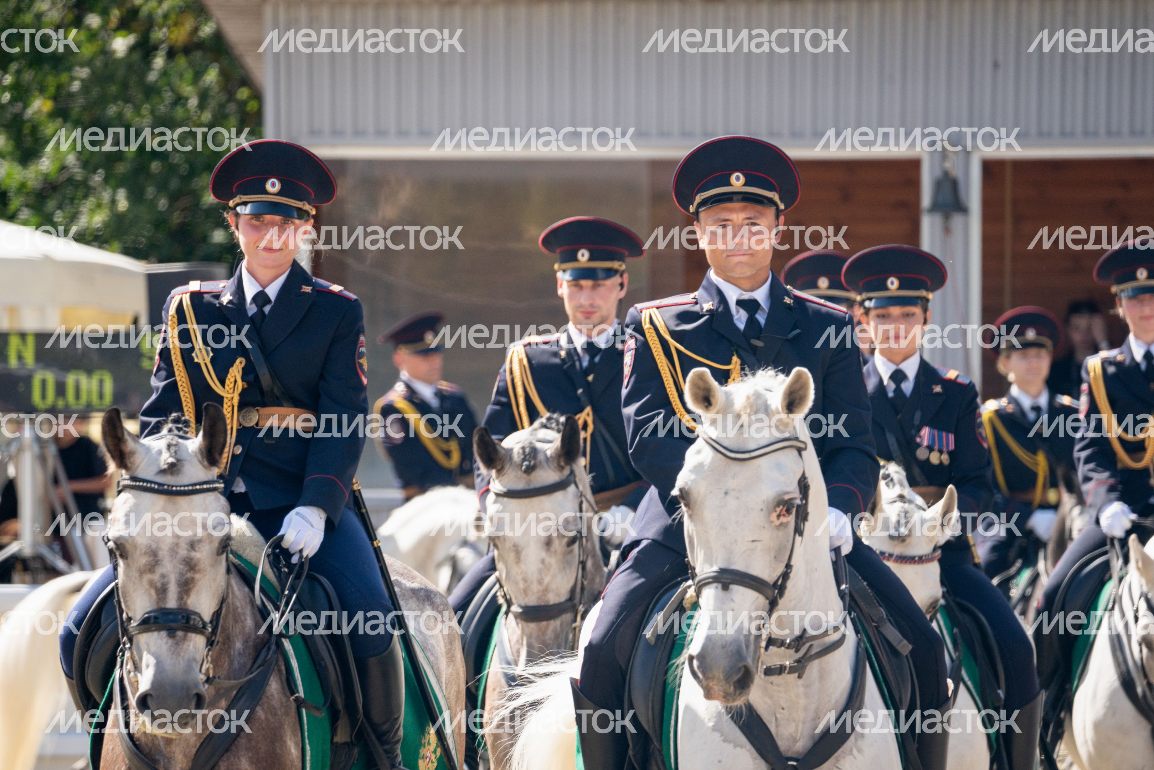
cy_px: 385
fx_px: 10679
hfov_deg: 6.2
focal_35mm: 333
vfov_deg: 4.1
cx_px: 577
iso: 800
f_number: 8
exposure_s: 1/1000
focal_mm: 333.1
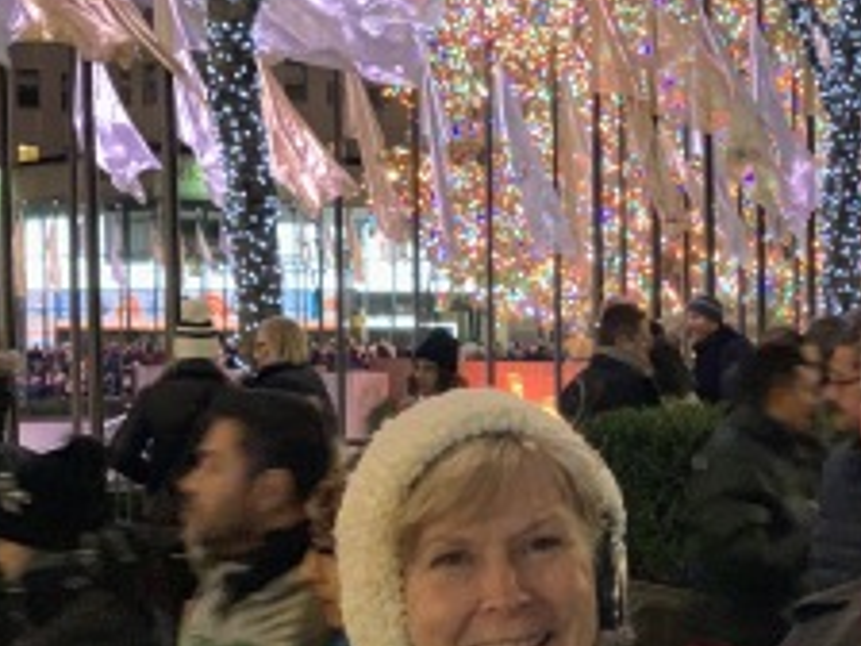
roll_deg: +0.8
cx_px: 642
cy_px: 465
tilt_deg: -3.0
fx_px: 2114
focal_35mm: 85
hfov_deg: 22.8
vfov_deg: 17.3
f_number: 2.4
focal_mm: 6
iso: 640
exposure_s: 1/30
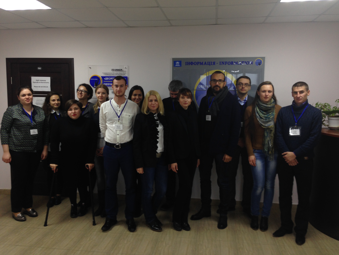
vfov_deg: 42.9
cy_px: 128
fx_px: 323
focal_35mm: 33
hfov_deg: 55.4
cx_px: 170
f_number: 2.4
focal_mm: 4.12
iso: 50
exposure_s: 1/22
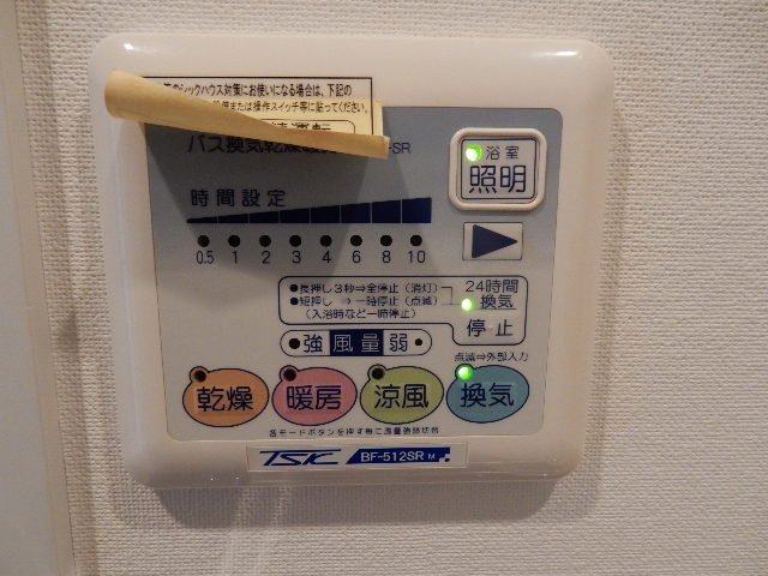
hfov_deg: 69.4
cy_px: 288
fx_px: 555
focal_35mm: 25
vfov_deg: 54.9
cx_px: 384
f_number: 3.7
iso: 400
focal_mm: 4.5
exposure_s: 1/30
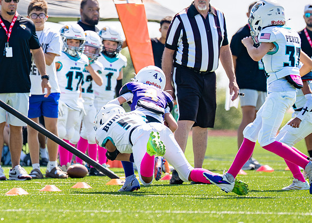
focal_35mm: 472
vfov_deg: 3.0
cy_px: 42
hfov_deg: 4.3
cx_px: 73
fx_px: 4183
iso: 125
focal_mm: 200
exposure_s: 1/2000
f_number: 2.8
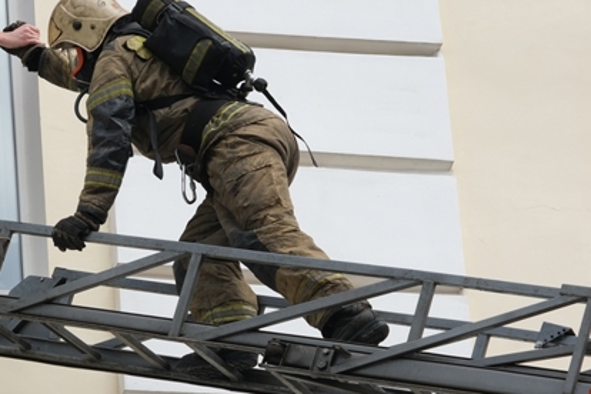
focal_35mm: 212
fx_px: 3480
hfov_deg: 9.7
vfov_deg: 6.5
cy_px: 170
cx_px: 140
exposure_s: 1/320
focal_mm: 78.1
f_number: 10
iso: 400
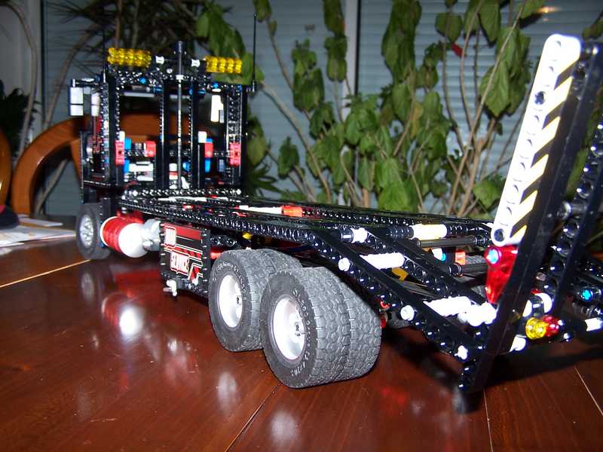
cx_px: 302
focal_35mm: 38
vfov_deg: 37.7
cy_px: 226
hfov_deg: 49.0
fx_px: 662
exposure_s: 1/60
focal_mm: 6.3
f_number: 2.8
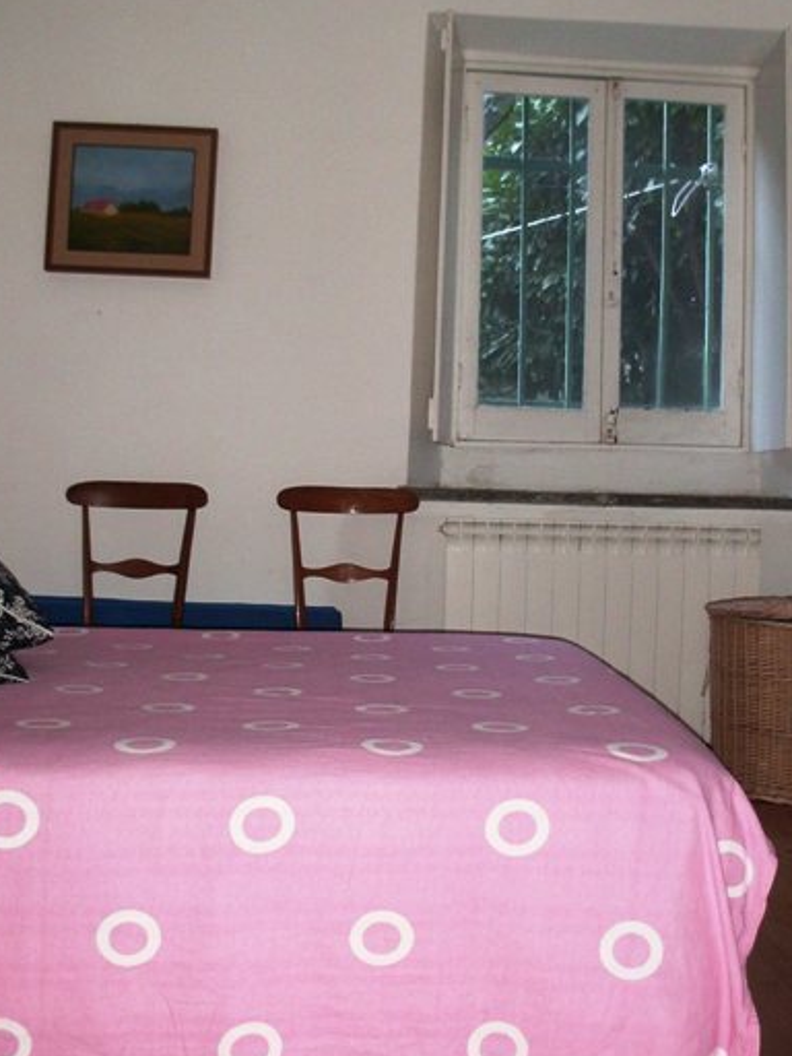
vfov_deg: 42.0
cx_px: 466
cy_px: 468
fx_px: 1373
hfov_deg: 32.1
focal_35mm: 45
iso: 200
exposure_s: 1/60
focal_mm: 6.3
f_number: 2.9
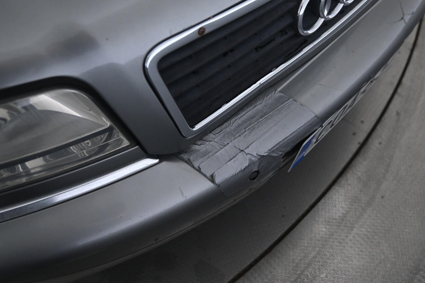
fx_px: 460
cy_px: 132
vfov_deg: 34.1
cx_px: 226
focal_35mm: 39
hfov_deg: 49.5
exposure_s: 1/100
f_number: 4
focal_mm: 34
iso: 2000
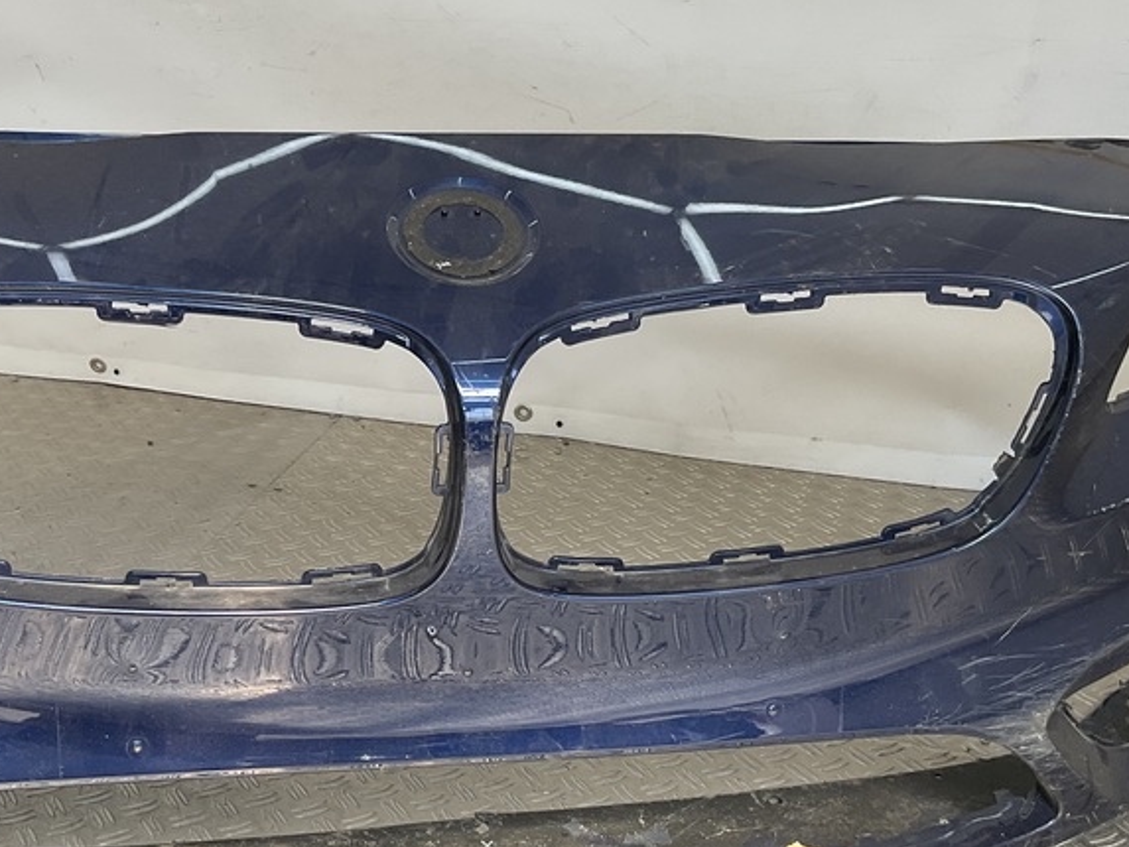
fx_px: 1664
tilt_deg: -24.9
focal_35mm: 51
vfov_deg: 28.5
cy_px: 514
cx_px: 459
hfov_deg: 37.4
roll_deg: -2.9
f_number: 1.8
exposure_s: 1/251
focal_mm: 3
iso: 16
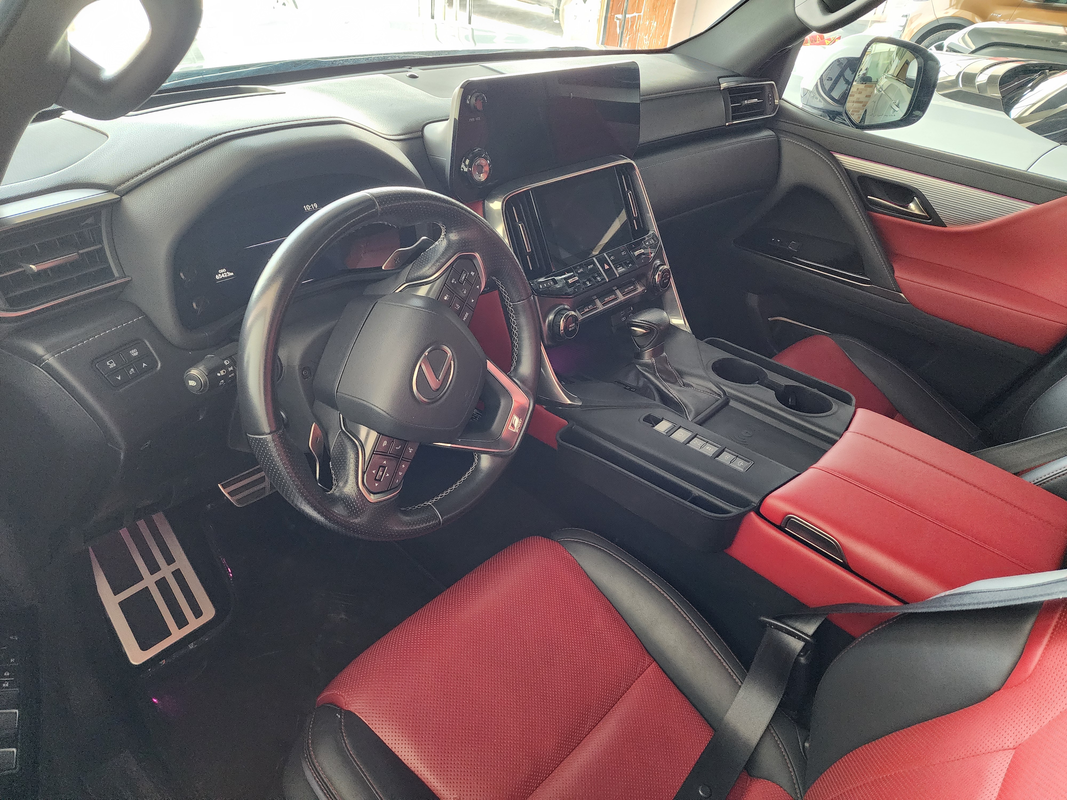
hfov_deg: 73.9
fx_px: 709
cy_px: 400
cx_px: 534
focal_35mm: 23
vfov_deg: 58.9
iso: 800
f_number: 1.8
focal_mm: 6.4
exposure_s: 1/120
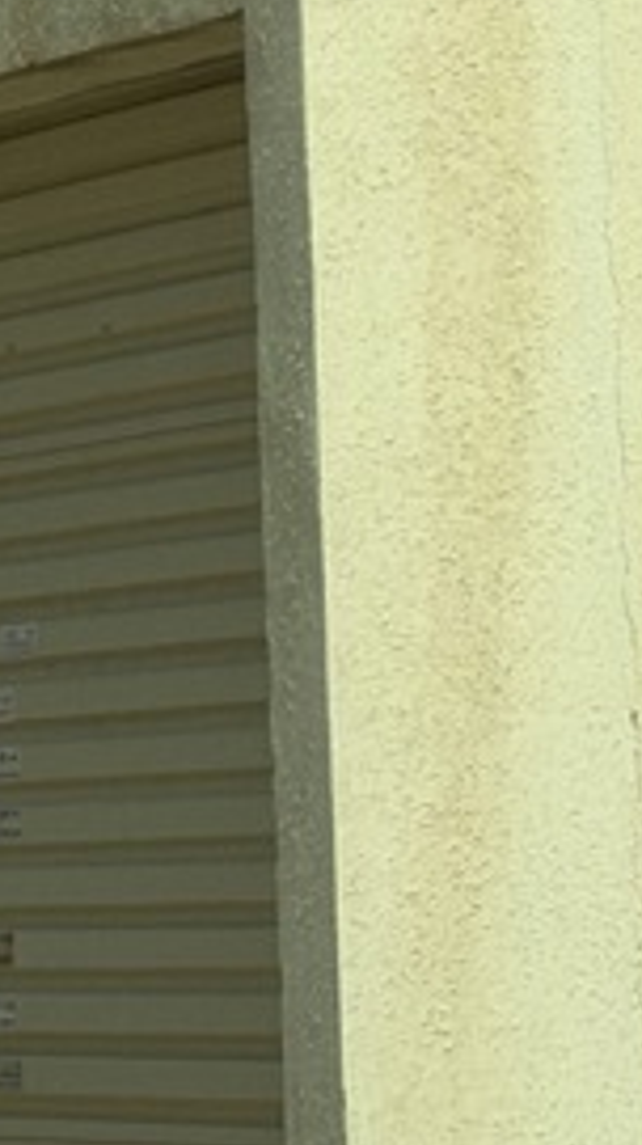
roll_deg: +2.6
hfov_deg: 4.8
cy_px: -904
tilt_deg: +12.9
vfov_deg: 8.3
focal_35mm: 251
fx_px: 7613
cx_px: 120
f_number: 1.78
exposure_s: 1/7874
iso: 64
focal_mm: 6.76
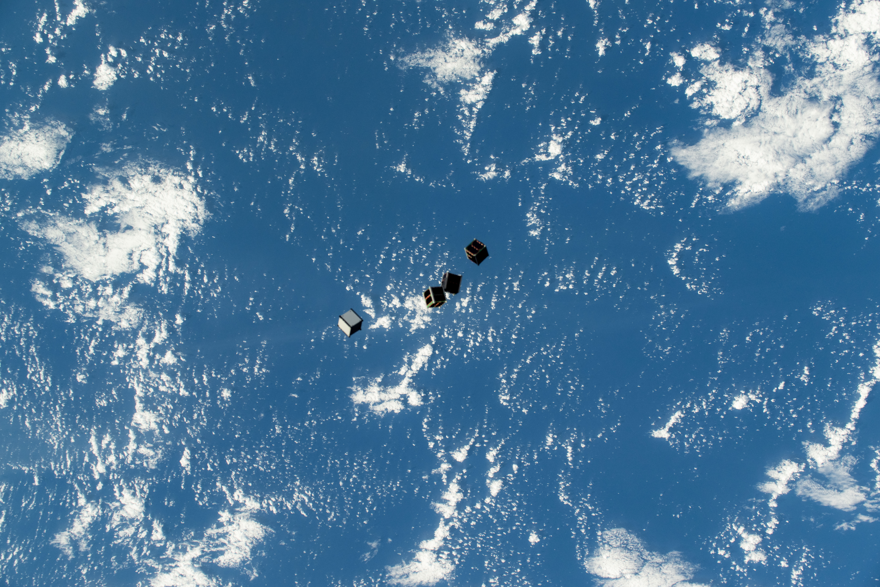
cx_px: 440
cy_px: 294
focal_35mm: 78
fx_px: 1907
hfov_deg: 26.0
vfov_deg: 17.5
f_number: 10
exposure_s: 1/1600
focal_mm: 78
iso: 800
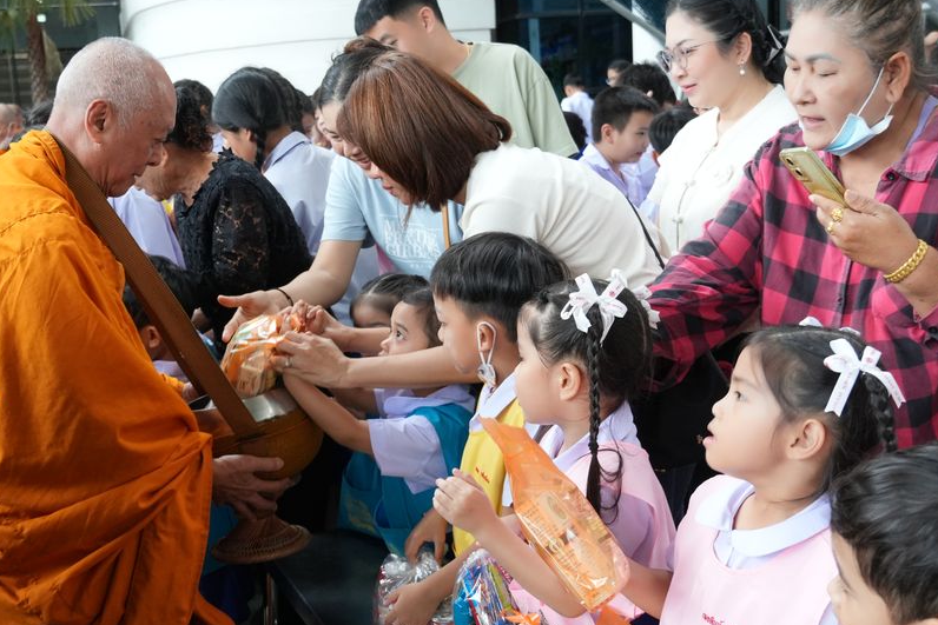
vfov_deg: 27.5
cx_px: 394
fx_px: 1277
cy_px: 365
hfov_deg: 40.2
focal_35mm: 49
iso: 1250
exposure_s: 1/125
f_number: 5
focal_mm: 26
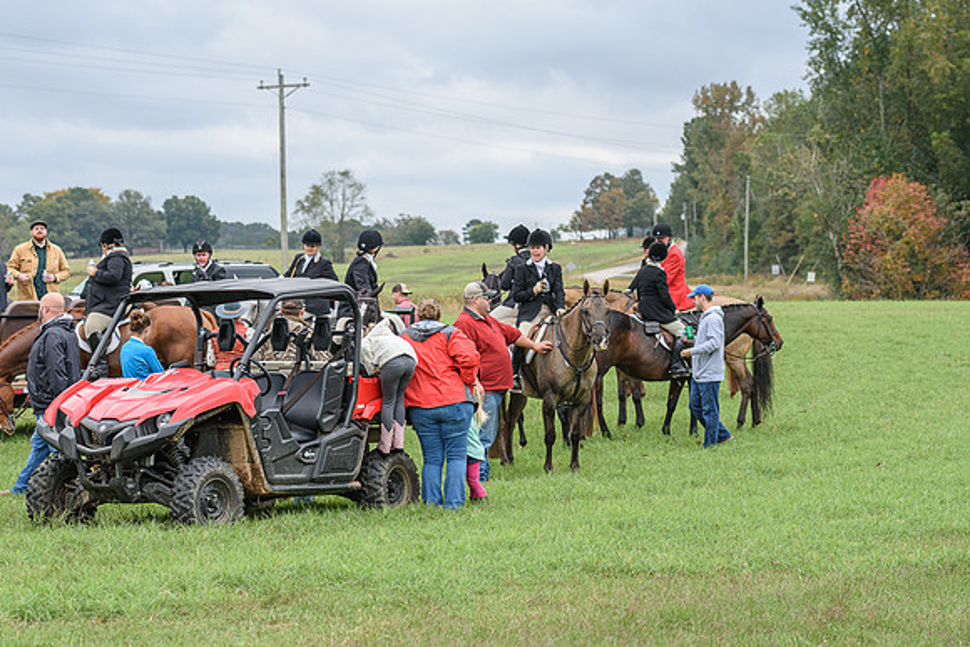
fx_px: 2830
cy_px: 324
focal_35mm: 105
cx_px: 485
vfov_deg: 13.0
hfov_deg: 19.5
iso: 560
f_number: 4
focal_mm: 70
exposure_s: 1/2000
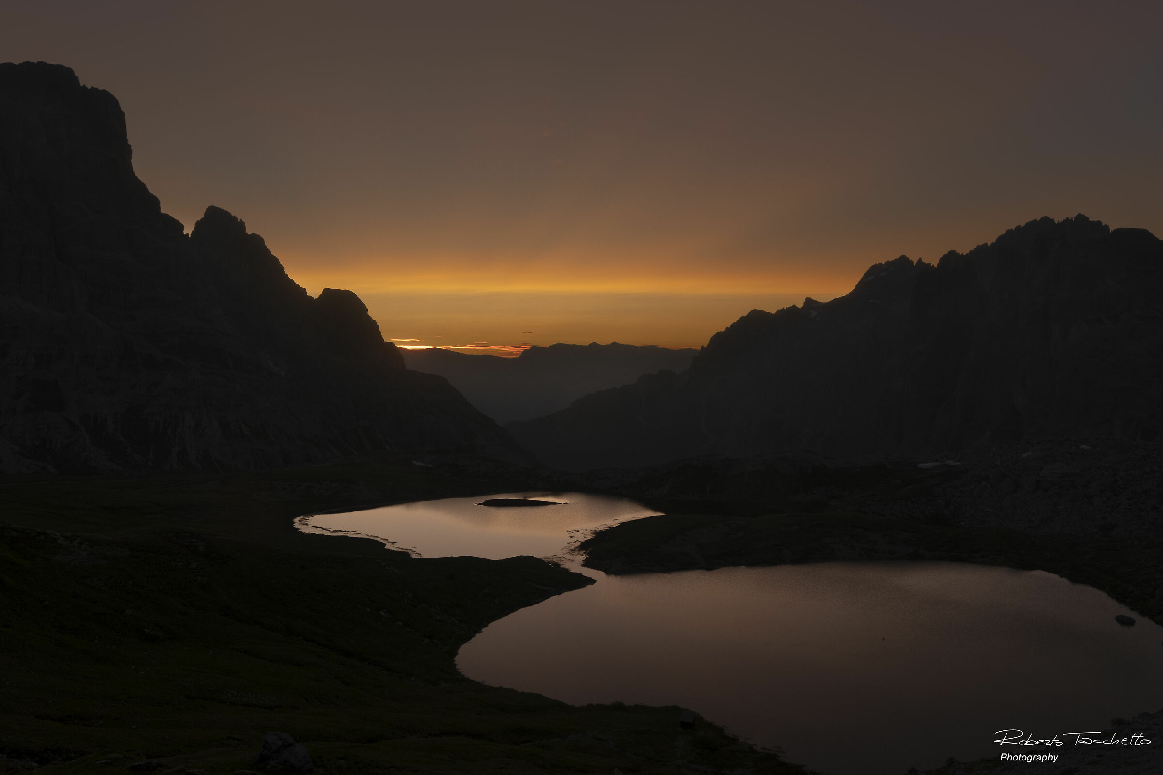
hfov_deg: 67.4
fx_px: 872
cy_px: 388
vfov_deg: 47.9
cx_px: 582
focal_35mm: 27
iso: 200
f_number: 13
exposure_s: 1/60
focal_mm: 18.2
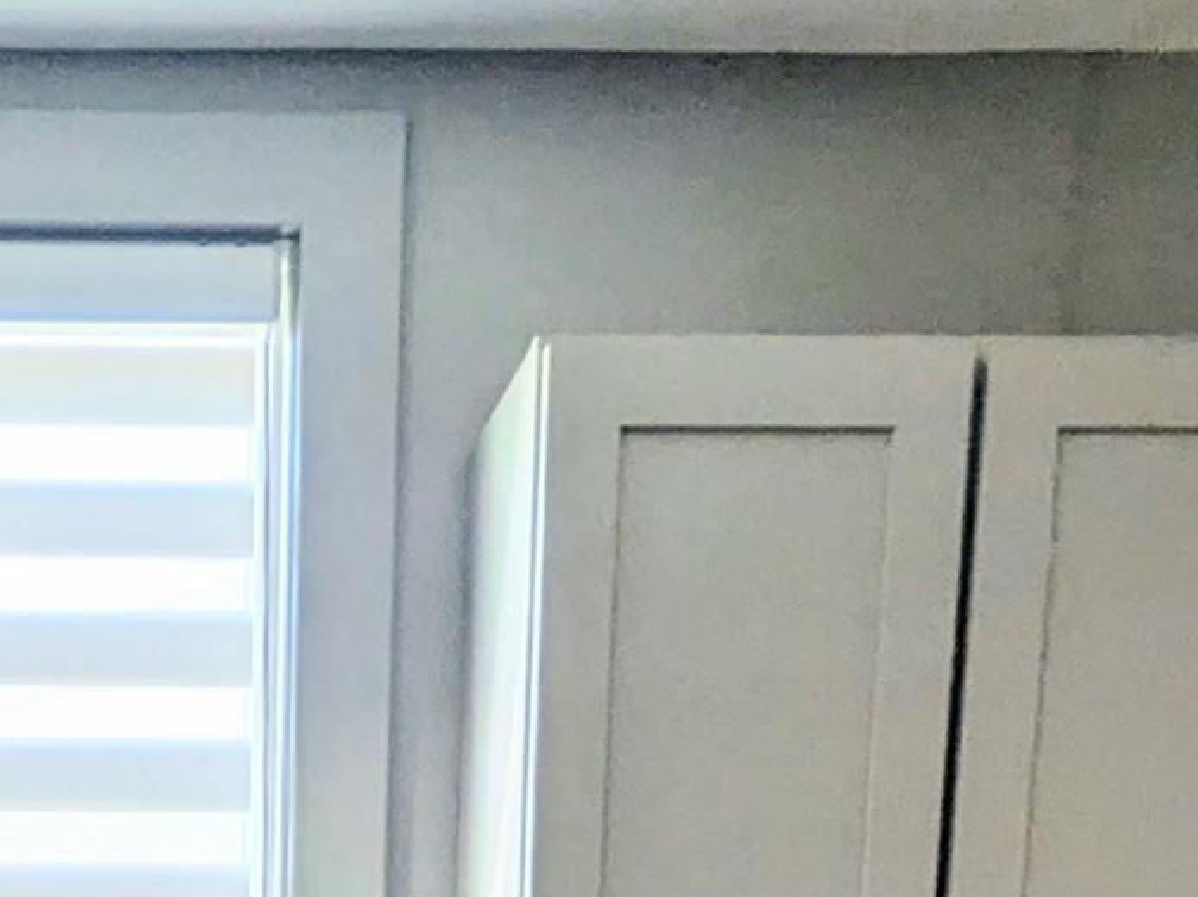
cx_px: 83
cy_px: 1622
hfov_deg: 29.7
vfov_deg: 18.4
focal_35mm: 62
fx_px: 2145
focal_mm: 1.85
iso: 46
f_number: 2.2
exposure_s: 1/155
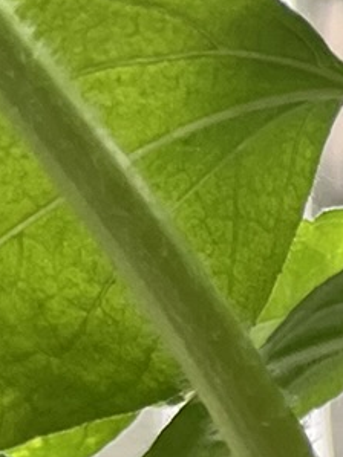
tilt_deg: -10.4
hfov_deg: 7.3
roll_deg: +1.7
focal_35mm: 178
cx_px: 1067
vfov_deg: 9.0
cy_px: 1376
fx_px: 2353
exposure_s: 1/121
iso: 100
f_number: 1.6
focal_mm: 5.1
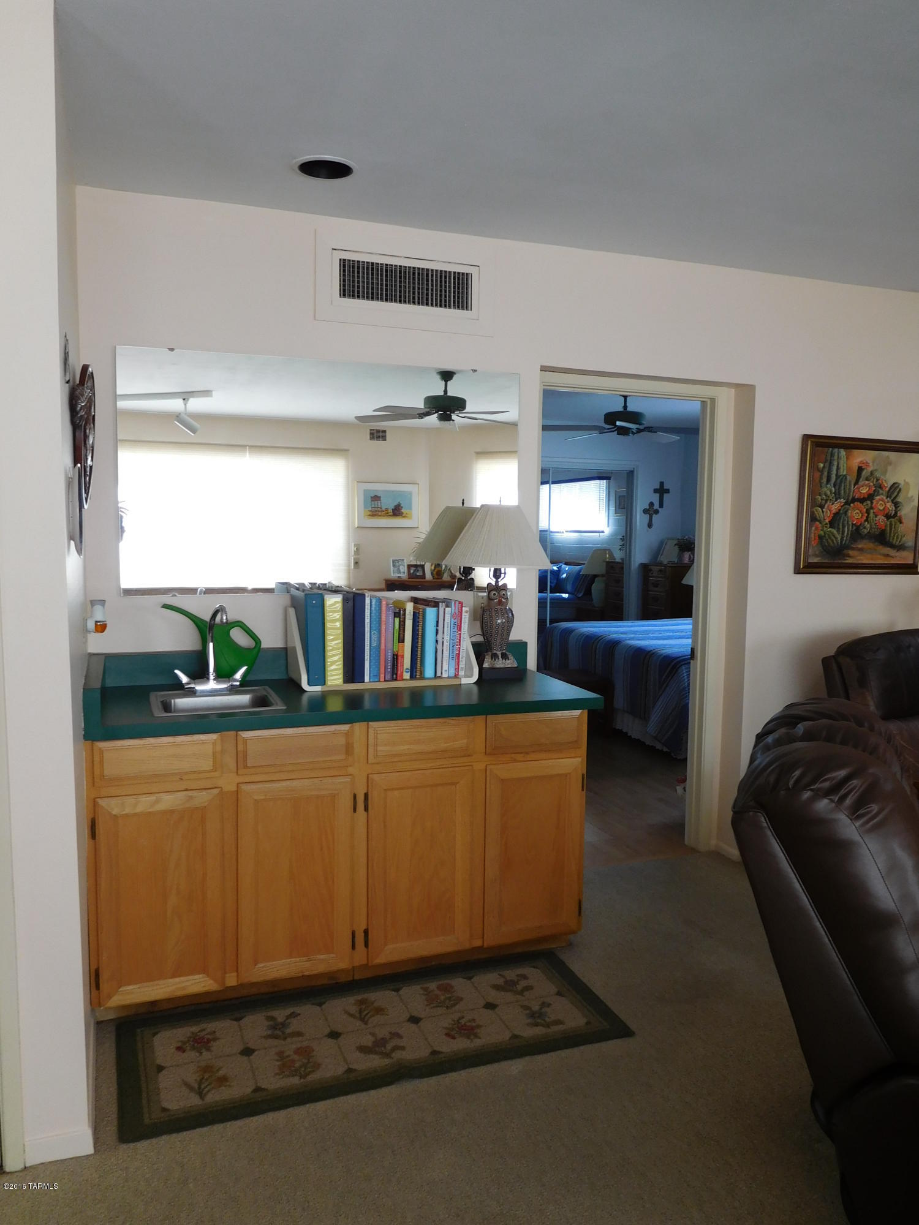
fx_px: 885
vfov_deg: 69.4
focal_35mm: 25
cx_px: 460
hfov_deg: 54.9
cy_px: 612
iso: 125
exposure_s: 1/30
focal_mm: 4.5
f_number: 3.4
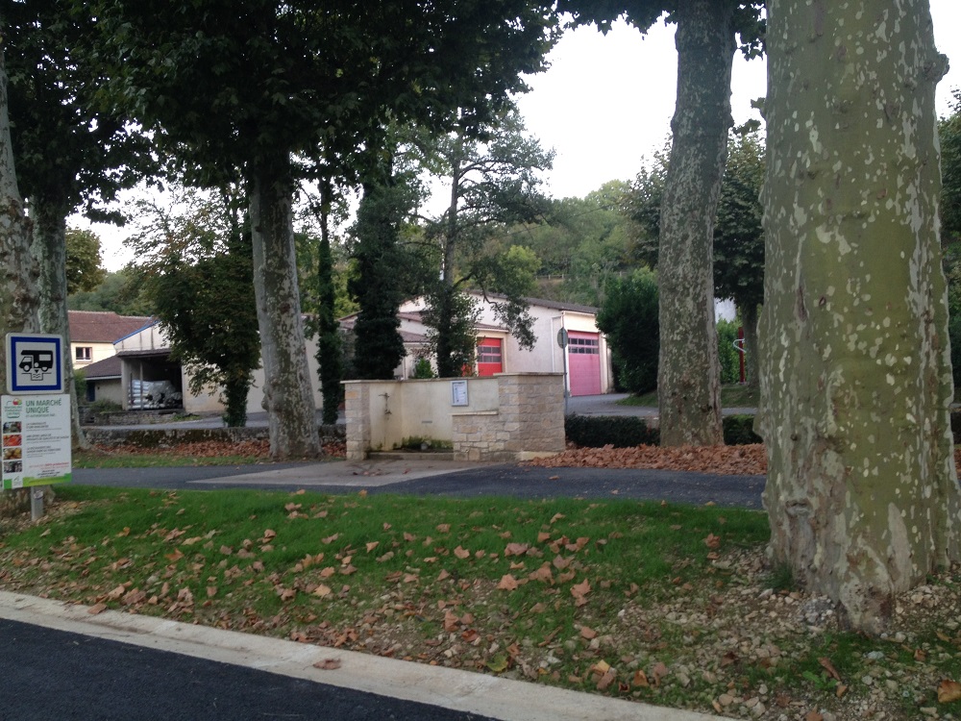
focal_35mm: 35
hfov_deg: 52.6
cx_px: 480
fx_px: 972
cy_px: 360
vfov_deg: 40.7
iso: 64
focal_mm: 4.28
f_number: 2.4
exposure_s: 1/20
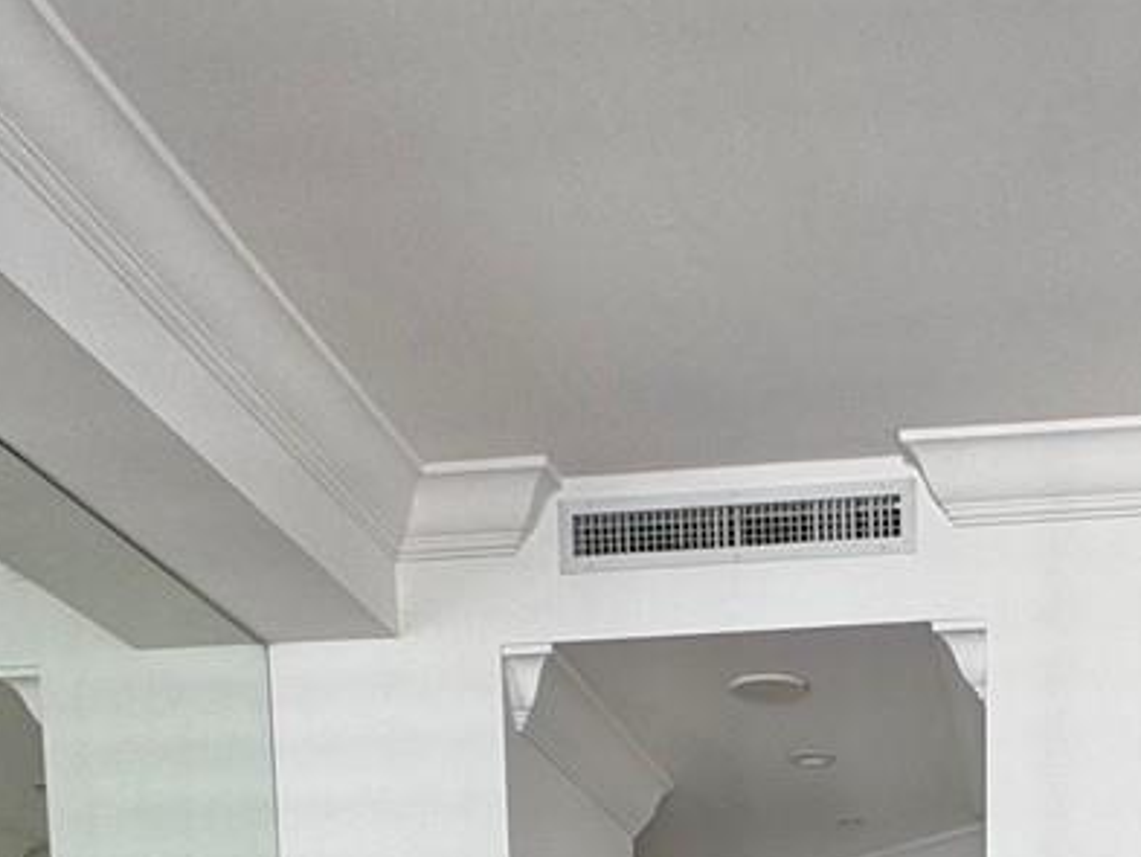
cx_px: 859
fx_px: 1879
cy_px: 1551
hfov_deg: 33.1
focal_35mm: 57
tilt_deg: -9.8
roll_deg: -0.6
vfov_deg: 19.3
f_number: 2.2
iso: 100
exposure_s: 1/99
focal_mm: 2.22
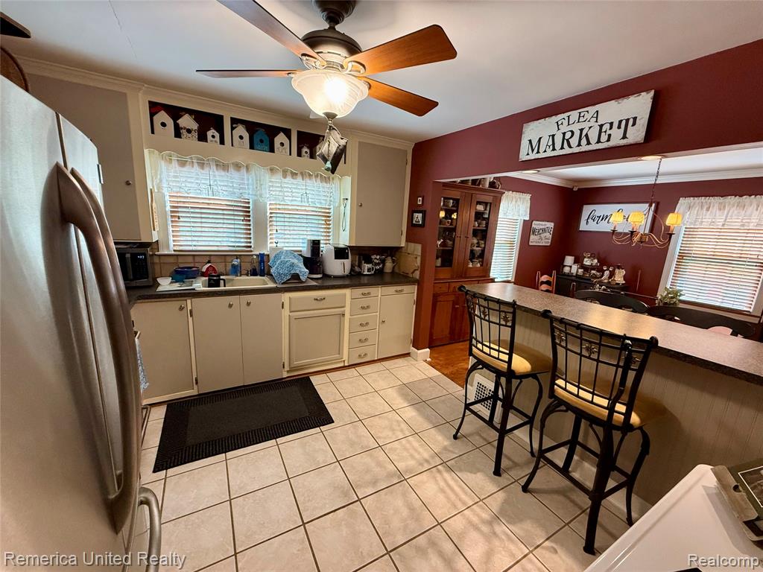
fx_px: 309
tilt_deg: -11.9
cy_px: 286
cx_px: 382
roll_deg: -2.8
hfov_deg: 102.1
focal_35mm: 14
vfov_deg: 85.7
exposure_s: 1/60
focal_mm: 2.22
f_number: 2.2
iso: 320
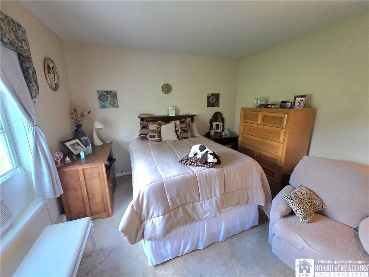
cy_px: 138
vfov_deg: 89.9
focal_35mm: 13
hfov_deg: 106.2
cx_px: 184
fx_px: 139
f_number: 1.9
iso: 320
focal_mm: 2.2
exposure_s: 1/60.2
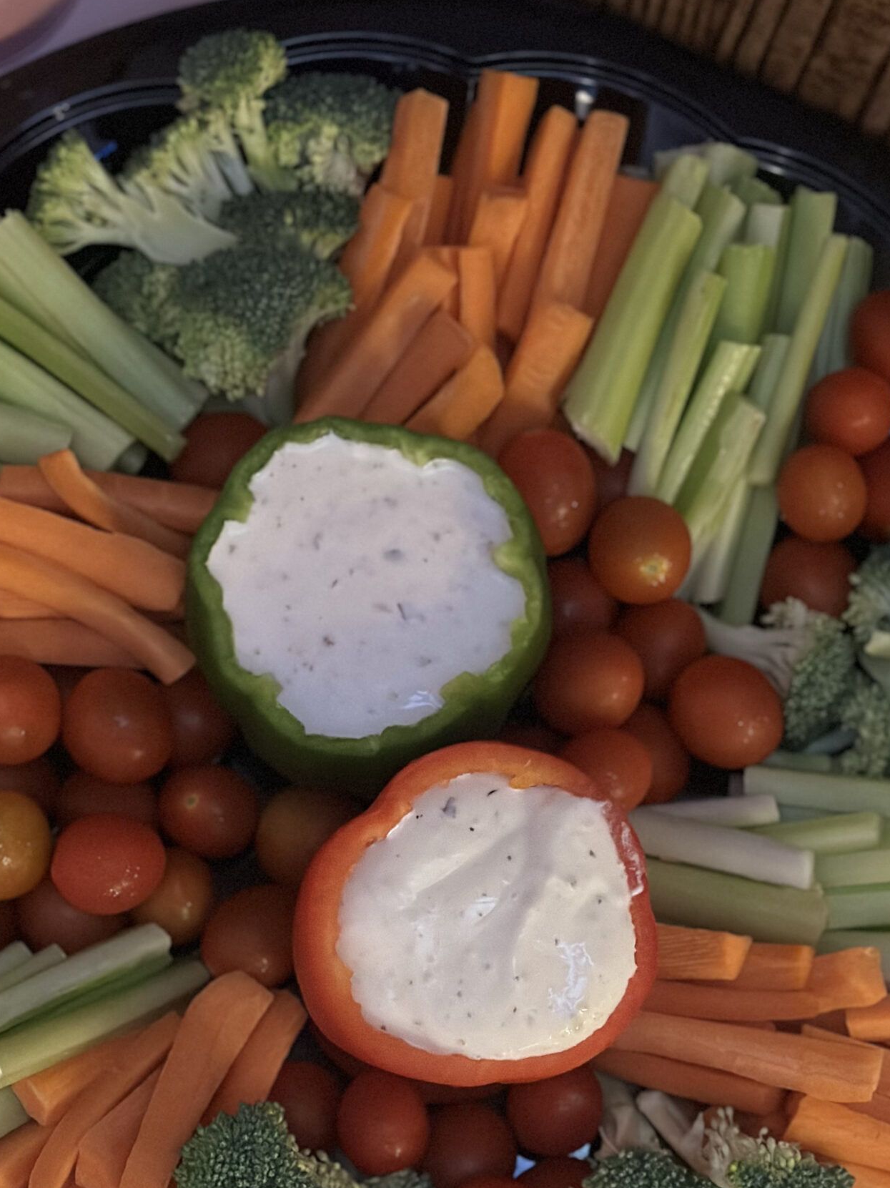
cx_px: 426
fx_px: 2538
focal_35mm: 74
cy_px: 679
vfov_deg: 26.3
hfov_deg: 19.9
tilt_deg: -77.3
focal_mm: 6.86
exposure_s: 1/24
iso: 800
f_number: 1.78
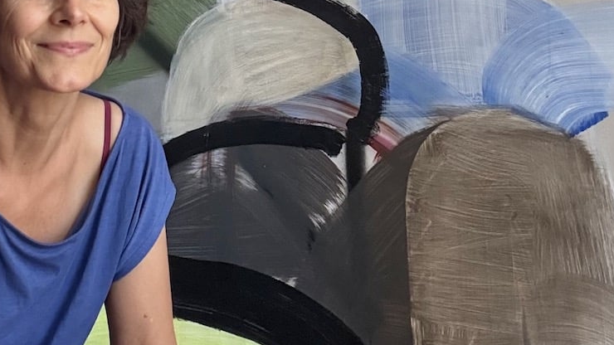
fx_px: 863
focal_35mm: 53
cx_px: 119
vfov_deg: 22.0
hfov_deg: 37.7
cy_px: 21
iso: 160
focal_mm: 2.69
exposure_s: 1/60
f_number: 1.9
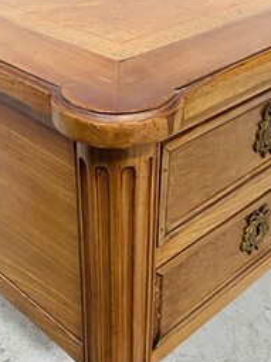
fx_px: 512
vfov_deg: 37.5
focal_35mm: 49
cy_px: 290
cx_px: 128
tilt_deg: -42.3
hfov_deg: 29.6
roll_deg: +1.2
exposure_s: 1/60
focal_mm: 4.25
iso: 160
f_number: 1.8
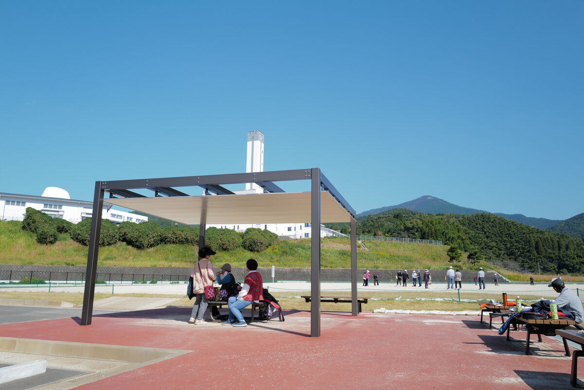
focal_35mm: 28
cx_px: 292
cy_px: 195
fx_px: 454
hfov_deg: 65.5
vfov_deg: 46.4
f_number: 7.1
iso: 800
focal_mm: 28
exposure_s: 1/2000
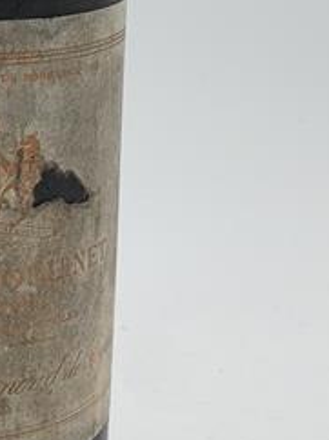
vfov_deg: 22.0
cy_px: 15
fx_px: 1092
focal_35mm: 86
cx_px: -102
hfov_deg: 16.2
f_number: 2.4
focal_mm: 4.3
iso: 50
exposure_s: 1/568
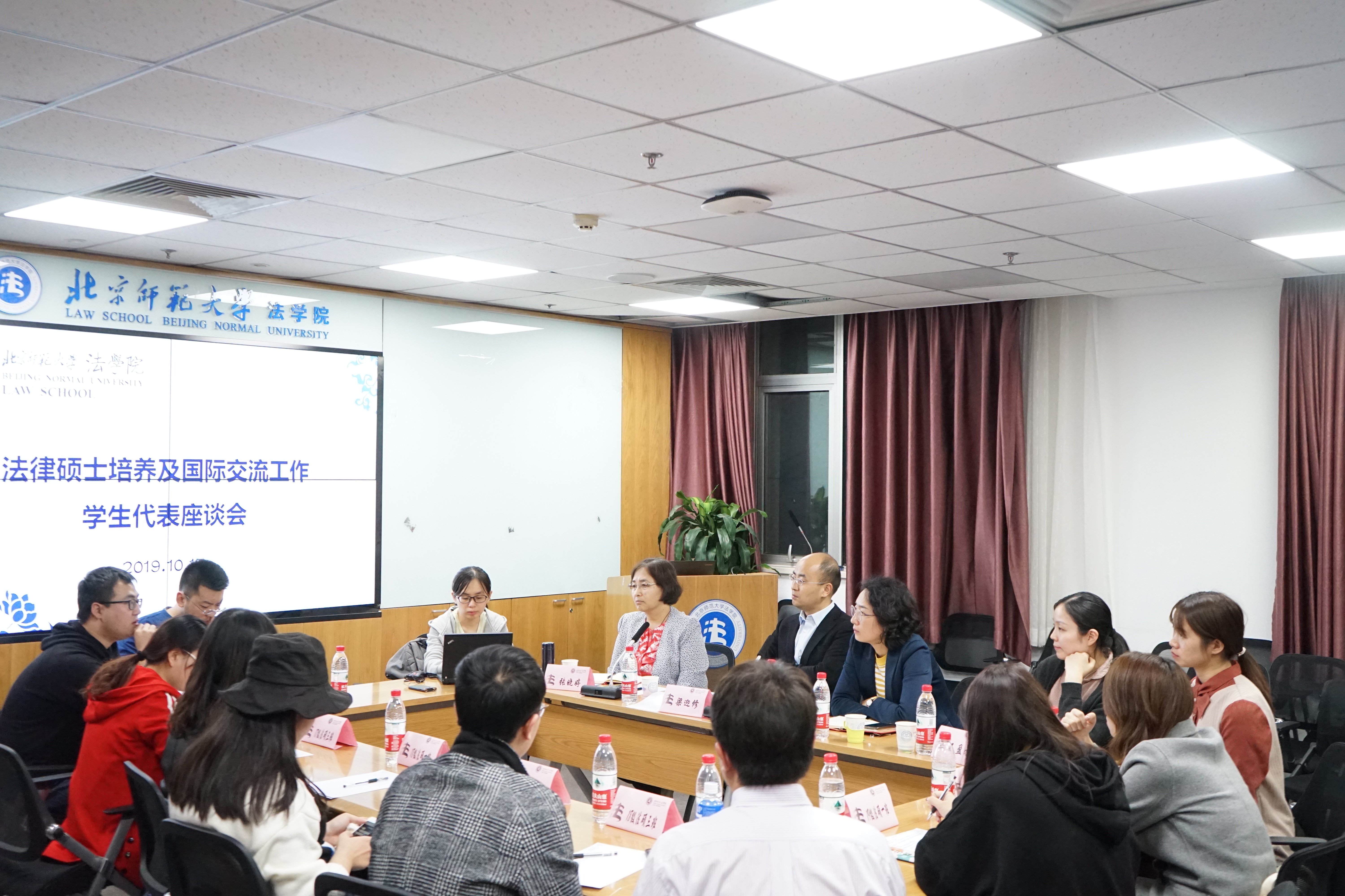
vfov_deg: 37.9
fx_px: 1308
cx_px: 672
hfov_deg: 54.4
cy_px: 448
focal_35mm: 35
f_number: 4.5
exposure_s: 1/250
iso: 5000
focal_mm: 35
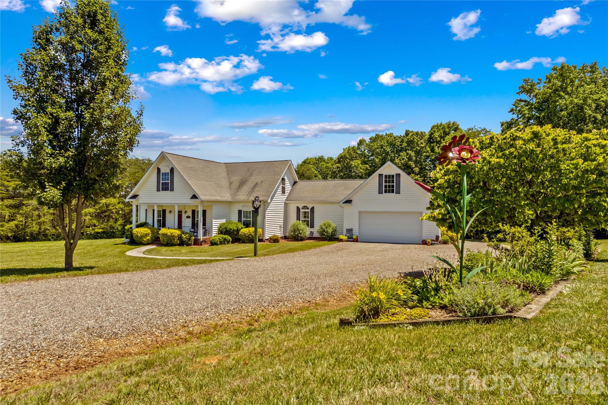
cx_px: 304
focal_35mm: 22
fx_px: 371
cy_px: 202
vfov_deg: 57.2
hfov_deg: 78.6
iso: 100
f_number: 2.8
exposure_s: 1/1000
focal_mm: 8.38
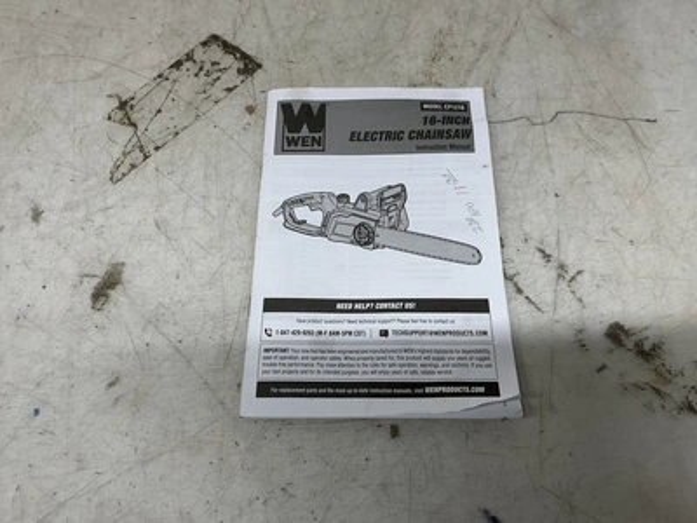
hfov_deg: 63.4
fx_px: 564
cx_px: 348
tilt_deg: -67.0
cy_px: 262
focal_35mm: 28
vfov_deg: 49.7
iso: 25
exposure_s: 1/120
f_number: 1.8
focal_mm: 3
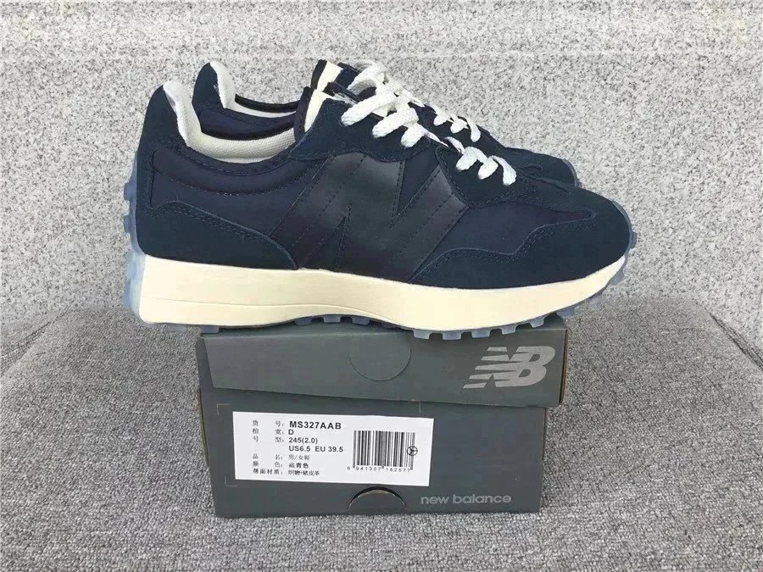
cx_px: 382
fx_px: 683
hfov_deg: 58.4
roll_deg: +1.3
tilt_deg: -21.9
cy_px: 286
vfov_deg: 45.4
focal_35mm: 31
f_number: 2.4
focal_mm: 3.3
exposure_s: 1/183
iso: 25
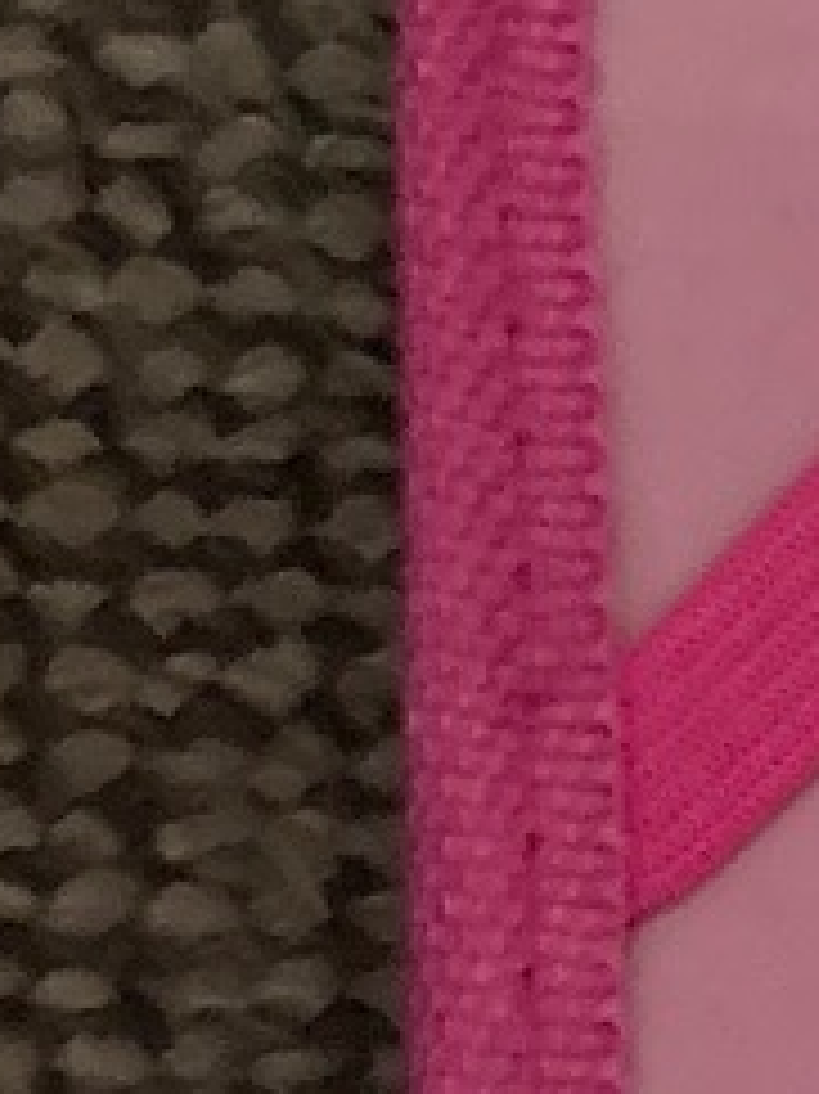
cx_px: 2660
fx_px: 5399
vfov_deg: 9.8
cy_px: 2863
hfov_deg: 7.4
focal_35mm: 171
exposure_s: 1/38
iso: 640
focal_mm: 5.96
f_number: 1.6
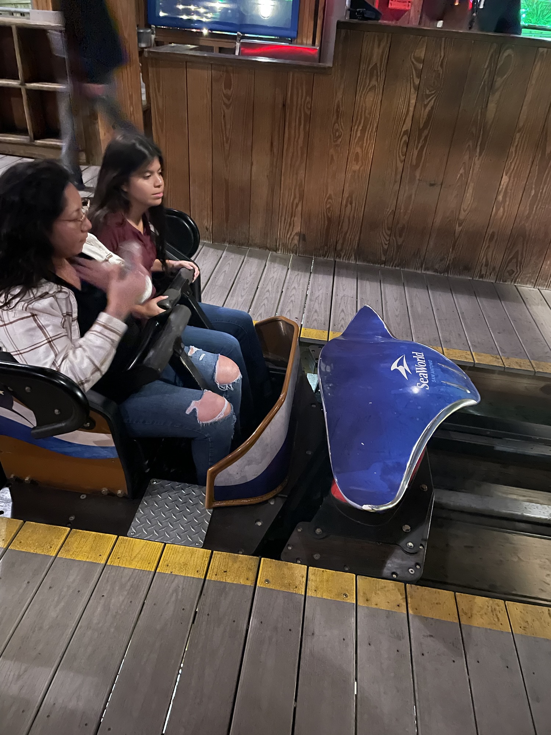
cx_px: 276
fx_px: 552
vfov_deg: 67.3
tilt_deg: -33.3
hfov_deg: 53.1
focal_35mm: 26
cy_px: 368
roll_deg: -5.1
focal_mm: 4.2
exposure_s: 1/15
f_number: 1.6
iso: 2000
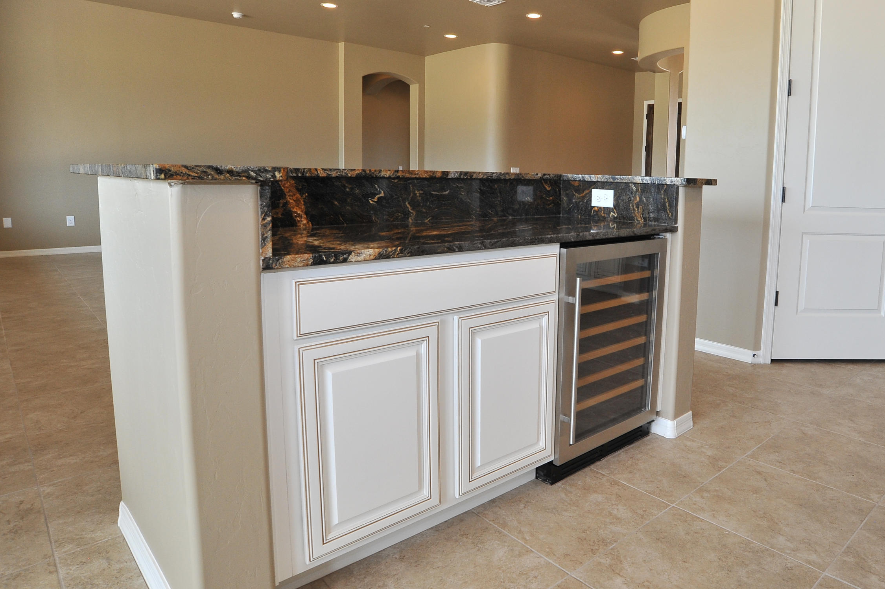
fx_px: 590
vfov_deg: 52.7
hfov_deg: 72.5
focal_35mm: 24
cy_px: 239
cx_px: 555
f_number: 11
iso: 1000
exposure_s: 1/30
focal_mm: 18
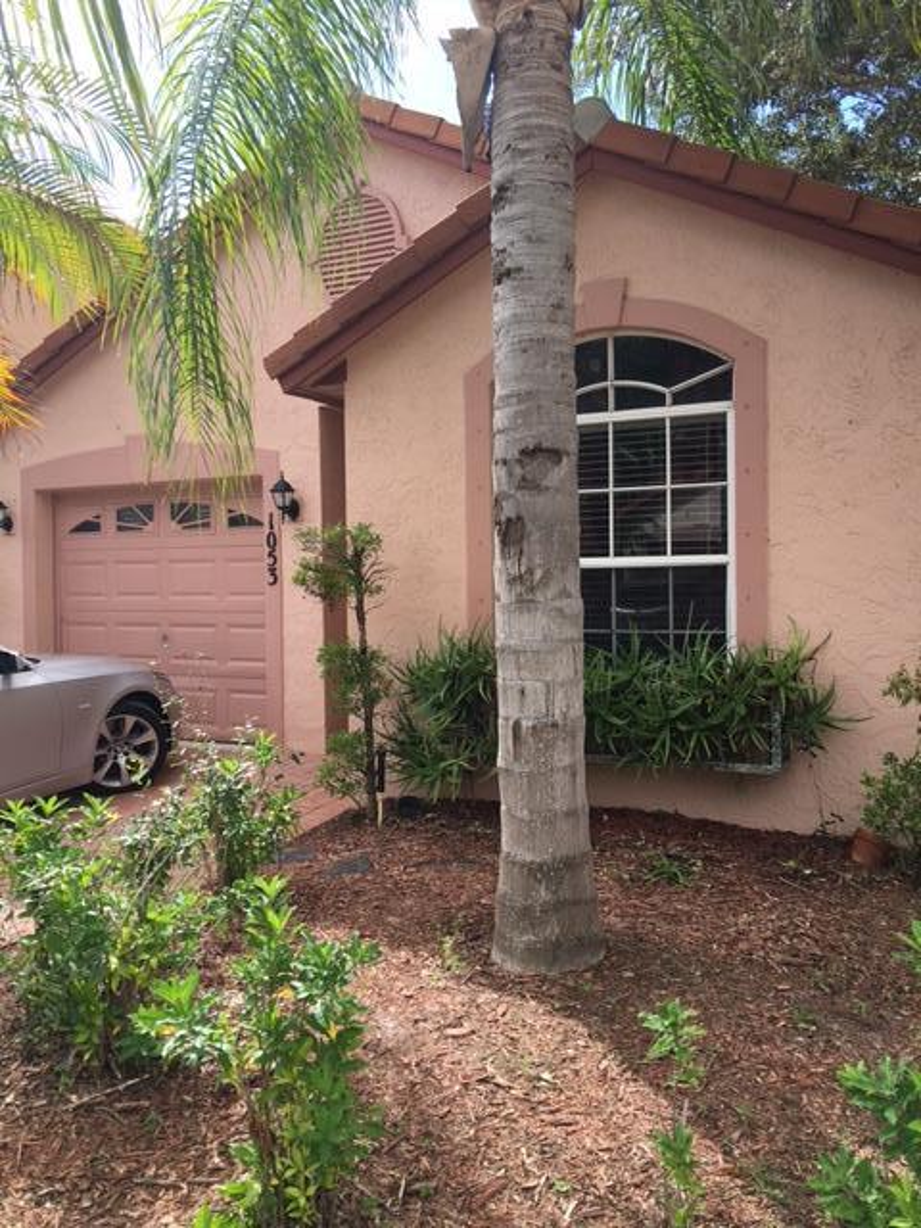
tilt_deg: +0.9
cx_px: 460
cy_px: 614
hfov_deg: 48.2
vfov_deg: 61.7
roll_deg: +0.6
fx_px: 1029
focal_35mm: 29
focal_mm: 4.15
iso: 25
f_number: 2.2
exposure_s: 1/469
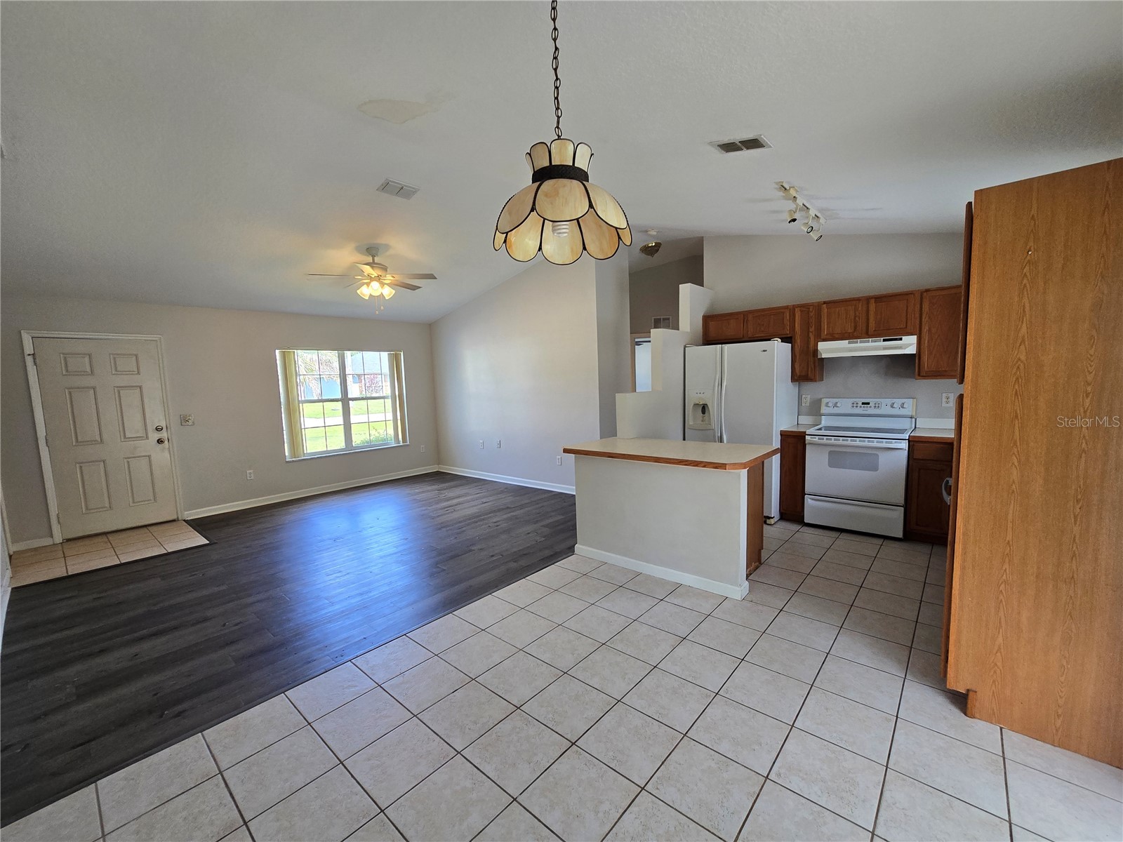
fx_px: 422
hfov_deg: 106.2
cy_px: 421
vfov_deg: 89.9
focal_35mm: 13
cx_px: 562
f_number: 2.2
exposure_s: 1/60
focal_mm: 2.2
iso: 80
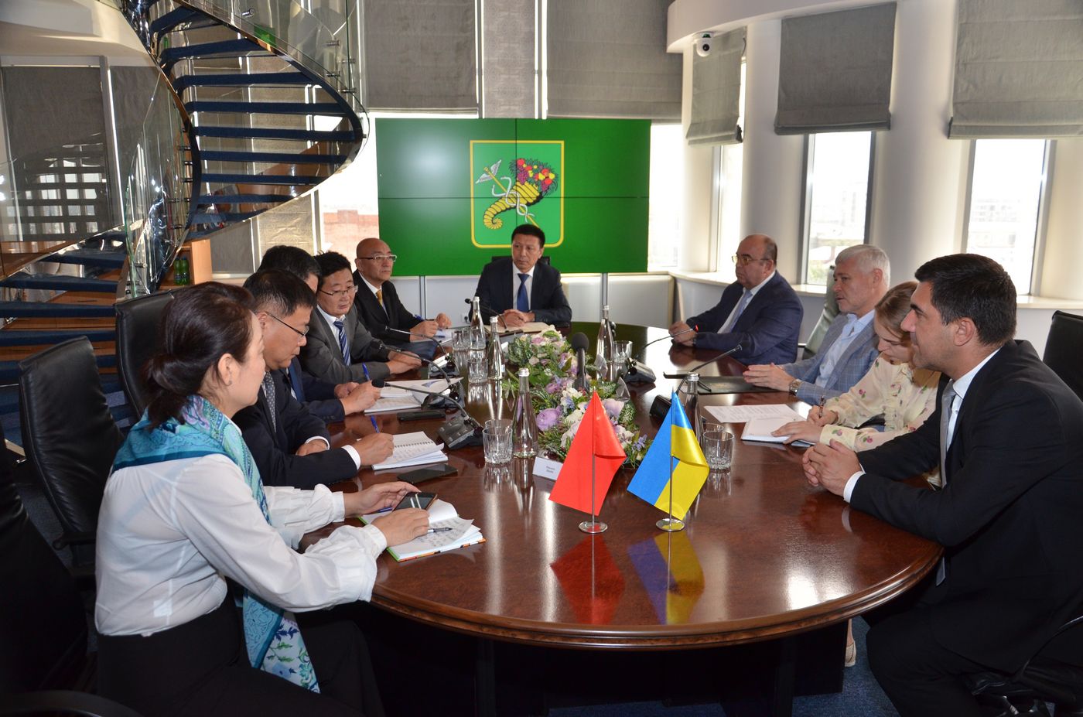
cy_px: 358
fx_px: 810
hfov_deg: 67.5
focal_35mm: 27
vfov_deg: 47.7
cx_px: 542
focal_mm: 18
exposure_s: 1/250
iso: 640
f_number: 3.5
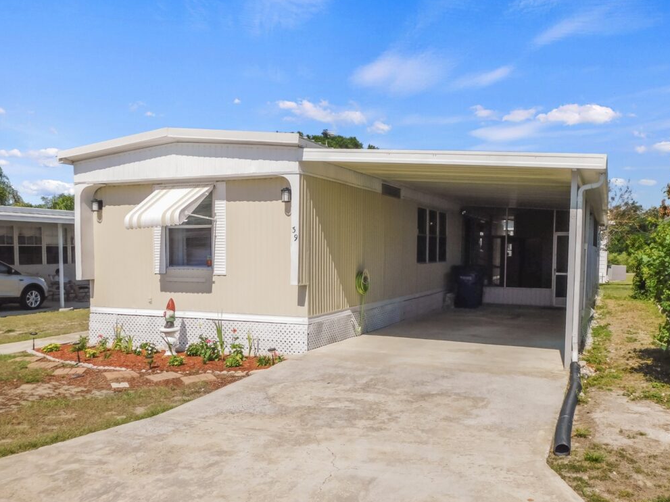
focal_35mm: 31
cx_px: 334
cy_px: 253
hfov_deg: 58.4
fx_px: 600
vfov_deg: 45.4
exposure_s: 1/640
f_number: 6.4
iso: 125
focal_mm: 5.3
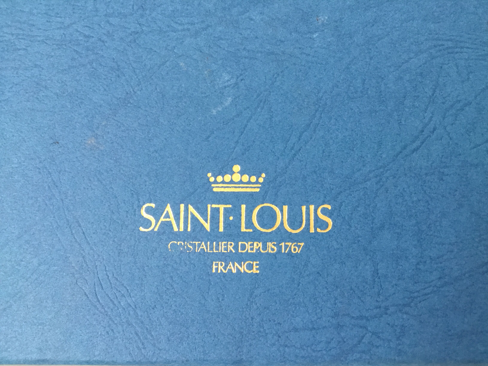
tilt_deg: -27.9
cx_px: 244
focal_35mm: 31
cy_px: 183
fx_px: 437
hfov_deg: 58.4
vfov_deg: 45.4
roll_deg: +1.8
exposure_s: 1/33
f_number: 2.4
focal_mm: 3.3
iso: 125
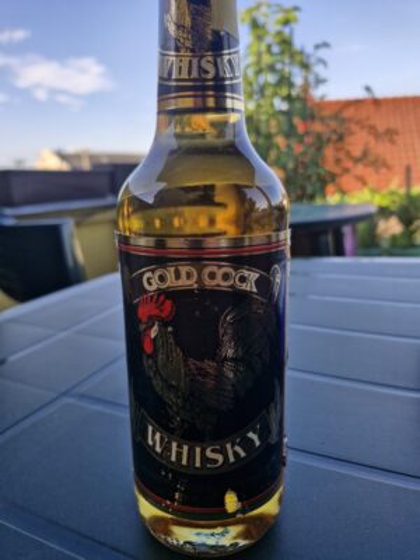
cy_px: 280
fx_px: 372
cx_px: 210
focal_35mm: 23
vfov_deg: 73.9
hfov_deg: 58.9
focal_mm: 5.54
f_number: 1.8
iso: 50
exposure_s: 1/349
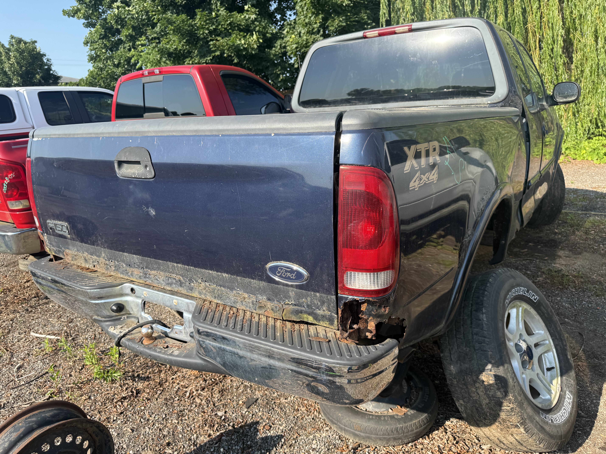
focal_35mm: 24
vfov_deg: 56.8
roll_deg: +4.2
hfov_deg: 71.6
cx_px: 303
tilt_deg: -14.5
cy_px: 227
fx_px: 420
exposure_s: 1/1464
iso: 80
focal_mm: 6.76
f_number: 1.78
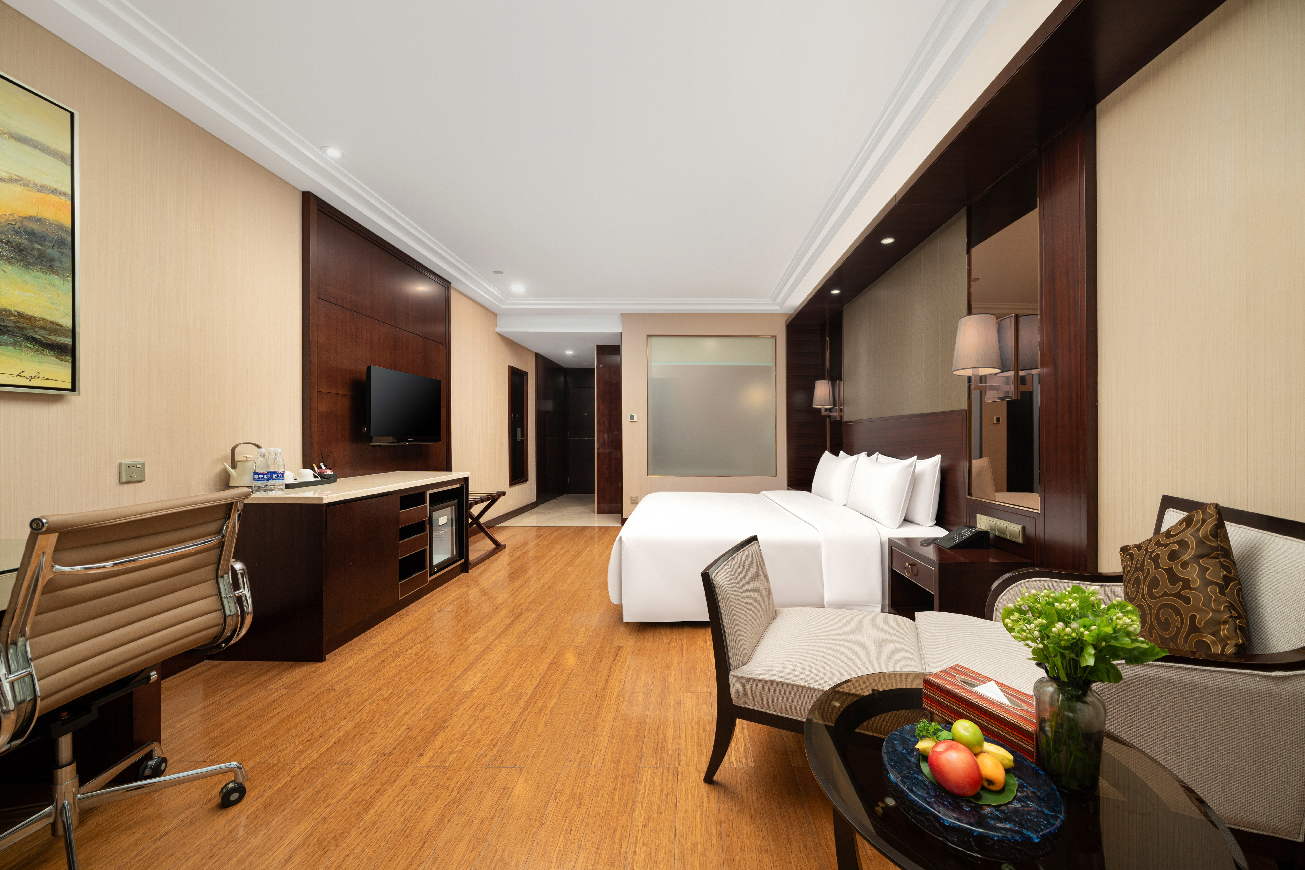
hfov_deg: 112.6
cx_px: 652
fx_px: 435
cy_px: 435
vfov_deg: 90.0
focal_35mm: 12
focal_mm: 12
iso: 100
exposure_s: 4
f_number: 7.1
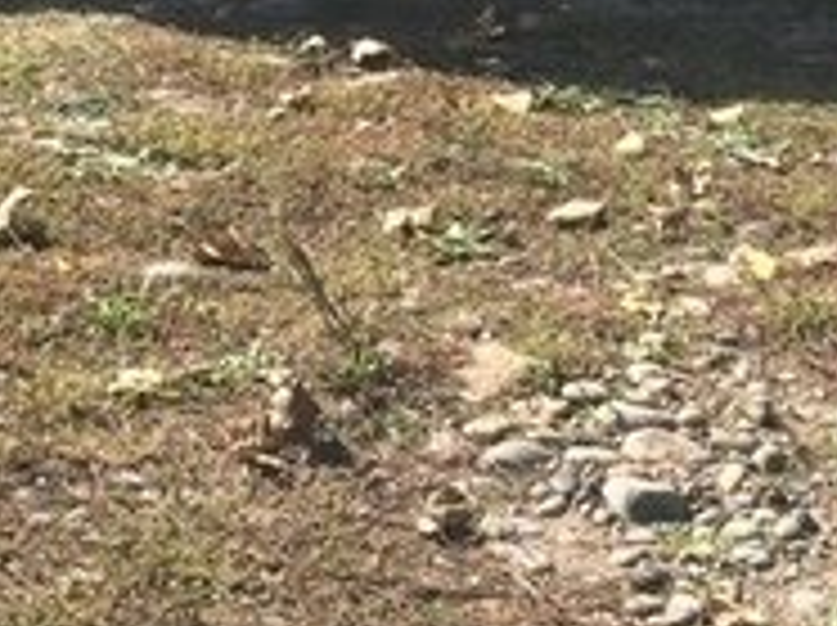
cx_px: 369
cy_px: -263
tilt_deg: -8.5
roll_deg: -3.0
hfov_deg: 19.1
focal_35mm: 103
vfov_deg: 13.6
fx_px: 2487
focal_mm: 4.15
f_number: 2.2
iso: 32
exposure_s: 1/1140
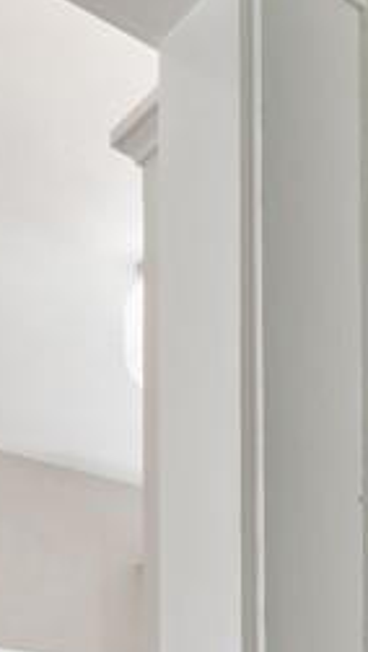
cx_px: 459
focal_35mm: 62
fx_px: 1074
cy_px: 885
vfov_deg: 27.3
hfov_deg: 18.3
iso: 200
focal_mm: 7
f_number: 7.1
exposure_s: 1/3
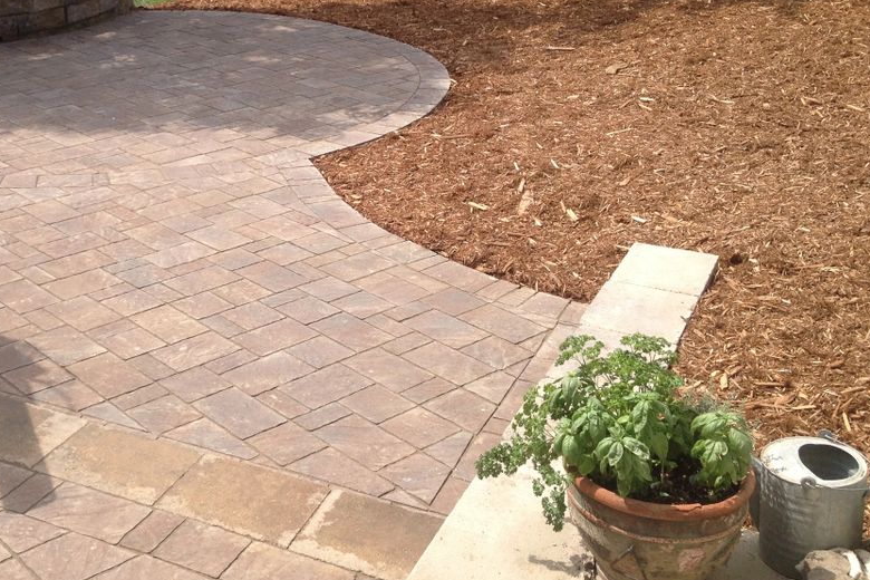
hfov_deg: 35.0
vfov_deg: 24.1
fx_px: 1353
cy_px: 188
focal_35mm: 56
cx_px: 233
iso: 50
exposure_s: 1/951
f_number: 2.4
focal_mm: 4.28
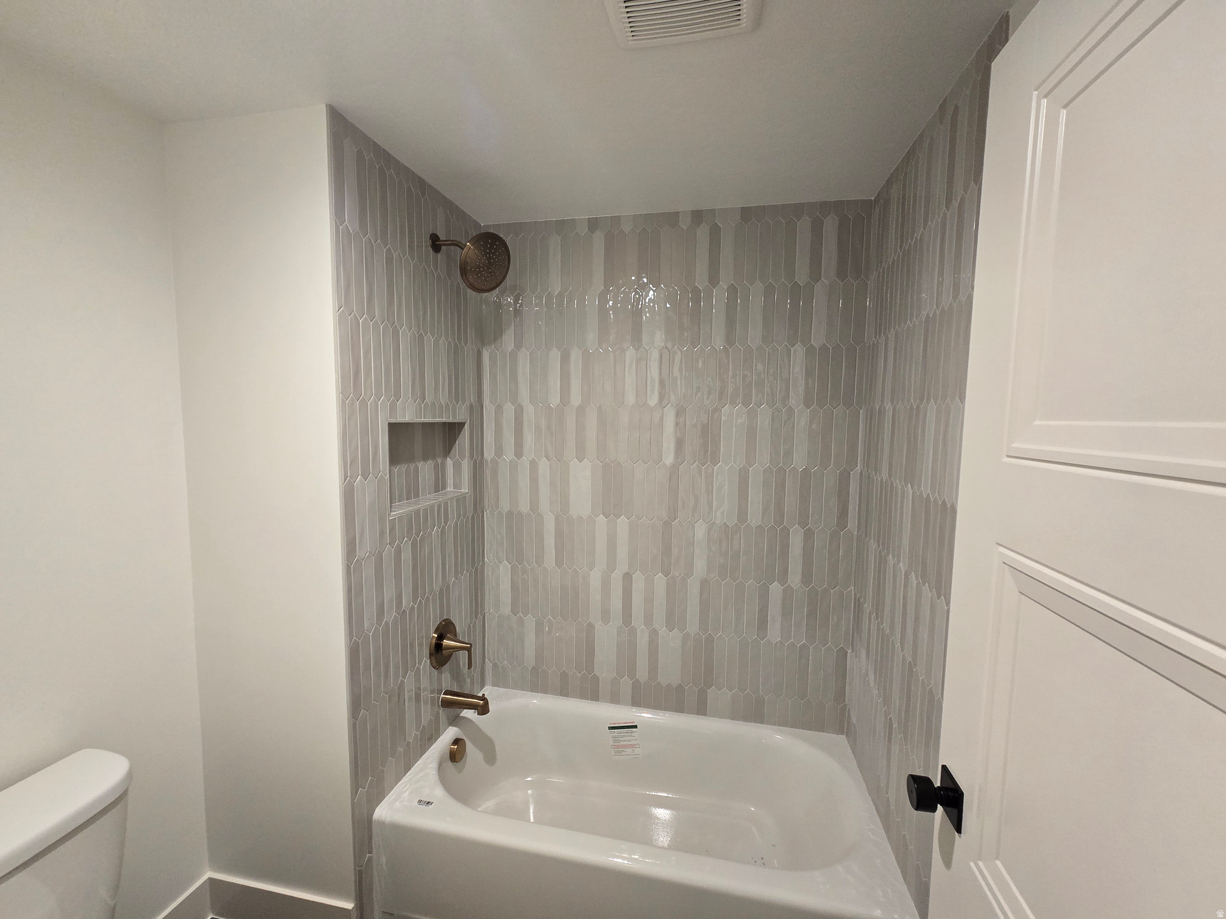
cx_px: 613
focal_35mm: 13
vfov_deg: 89.9
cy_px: 460
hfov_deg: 106.2
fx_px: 460
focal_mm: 2.2
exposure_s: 1/60
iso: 250
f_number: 2.2
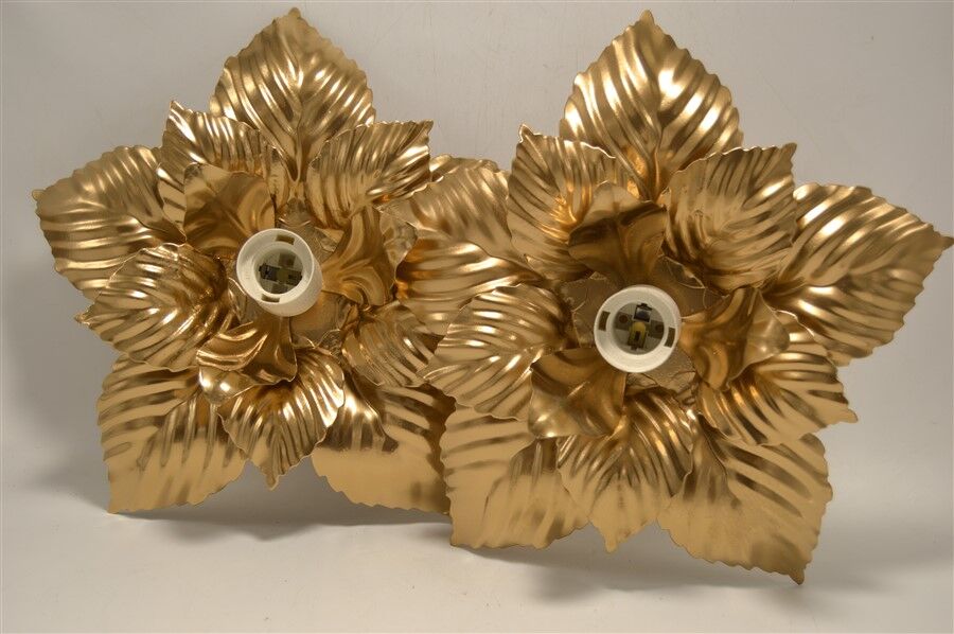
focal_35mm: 52
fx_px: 1390
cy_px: 317
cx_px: 477
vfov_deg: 25.7
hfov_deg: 37.9
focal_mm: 35
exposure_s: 1/125
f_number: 4.5
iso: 160
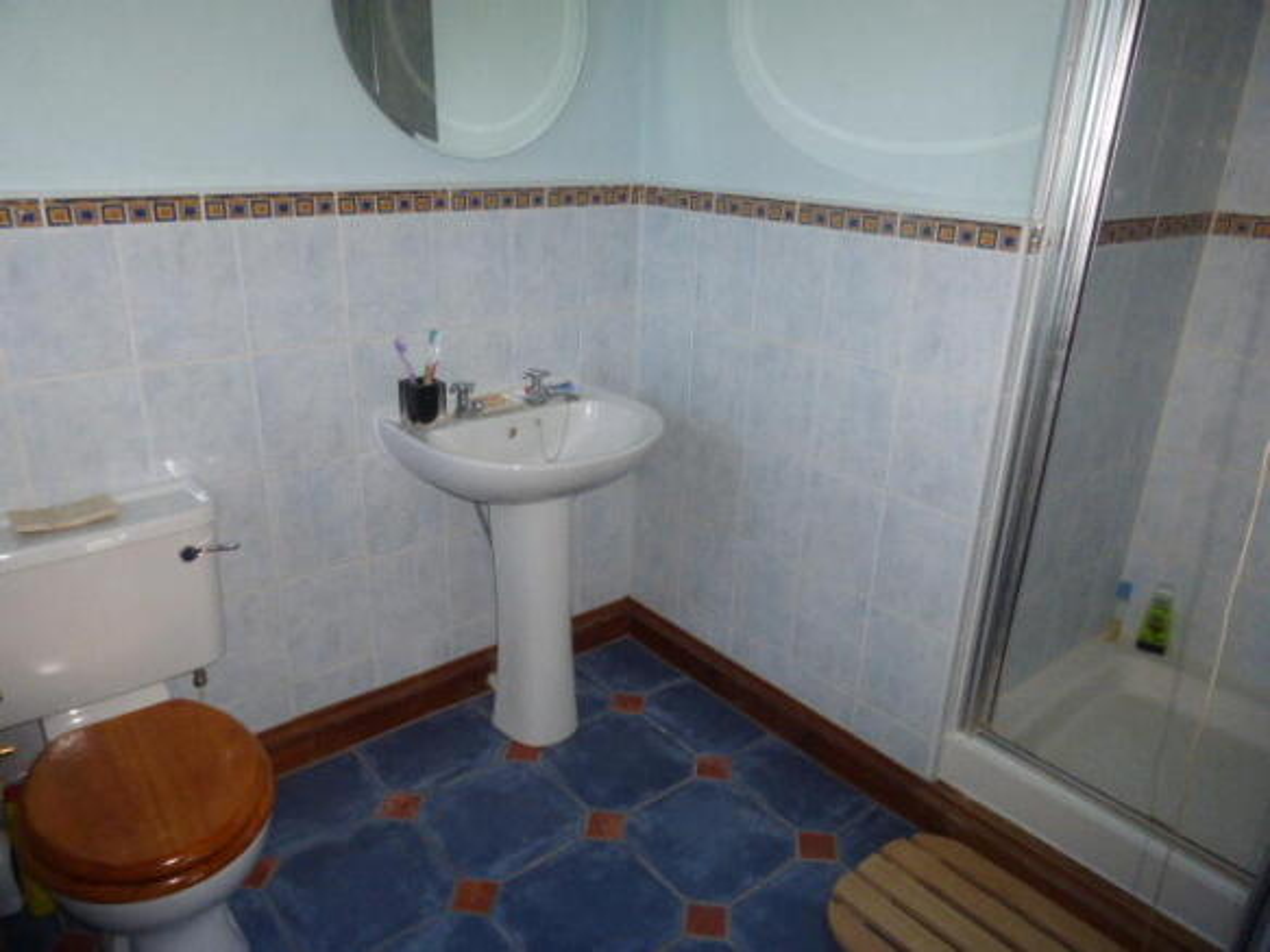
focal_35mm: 24
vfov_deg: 56.8
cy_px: 476
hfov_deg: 71.6
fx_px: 880
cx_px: 635
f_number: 8
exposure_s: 1/60
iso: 500
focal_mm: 4.3
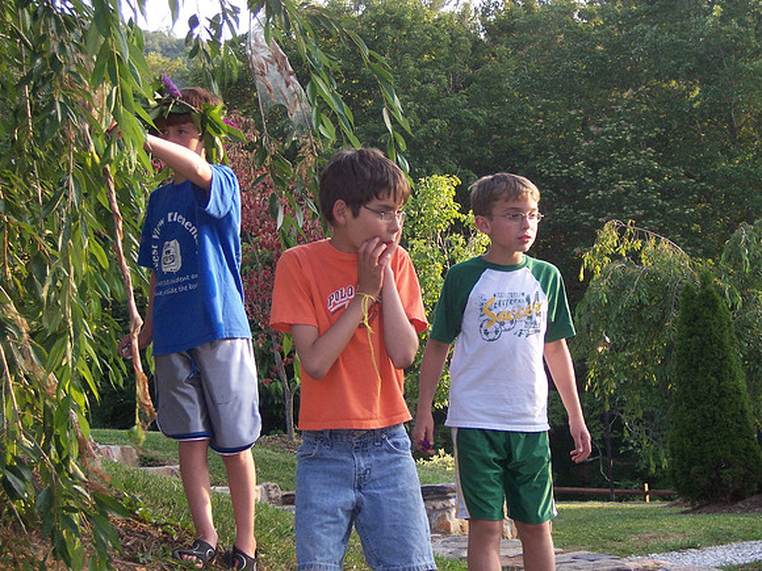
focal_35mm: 89
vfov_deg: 16.6
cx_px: 381
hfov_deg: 22.0
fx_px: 1959
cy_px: 286
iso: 140
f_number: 4.8
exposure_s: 1/90
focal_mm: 14.8
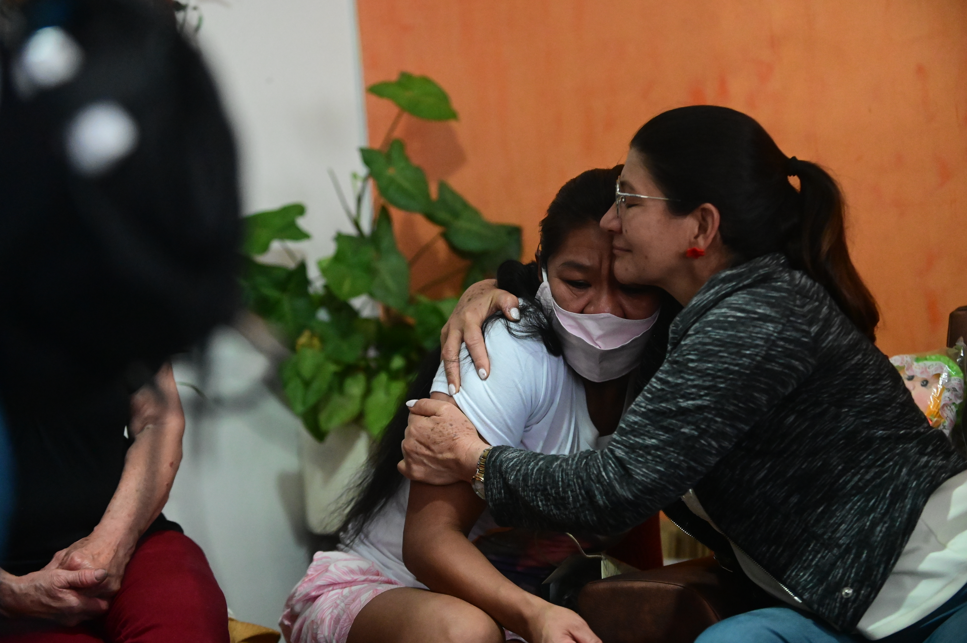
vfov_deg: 19.4
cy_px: 322
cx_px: 484
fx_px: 1879
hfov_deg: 28.9
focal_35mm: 70
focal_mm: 70
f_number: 2.8
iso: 12800
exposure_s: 1/250
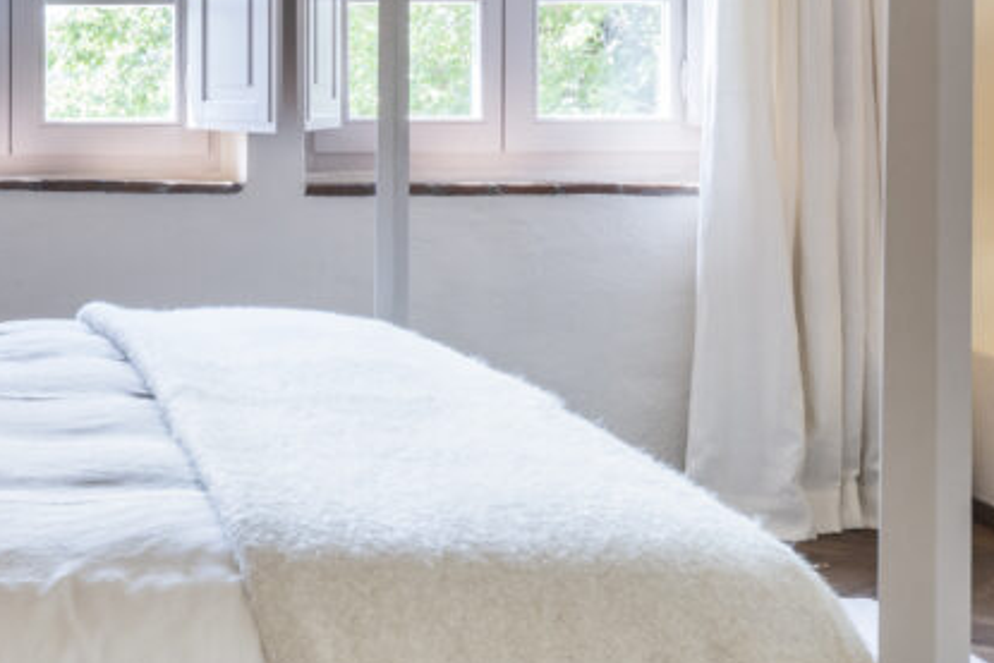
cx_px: -220
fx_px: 2044
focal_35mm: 74
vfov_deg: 18.2
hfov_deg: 24.6
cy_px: 85
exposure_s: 1/15
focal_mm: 20
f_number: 10
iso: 400
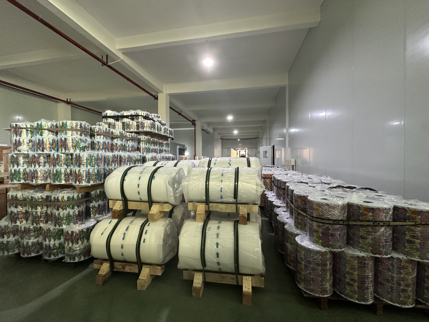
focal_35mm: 14
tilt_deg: -0.6
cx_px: 214
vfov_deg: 85.7
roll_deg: +0.3
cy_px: 161
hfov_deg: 102.1
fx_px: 174
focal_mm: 2.22
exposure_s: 1/50
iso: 250
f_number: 2.2
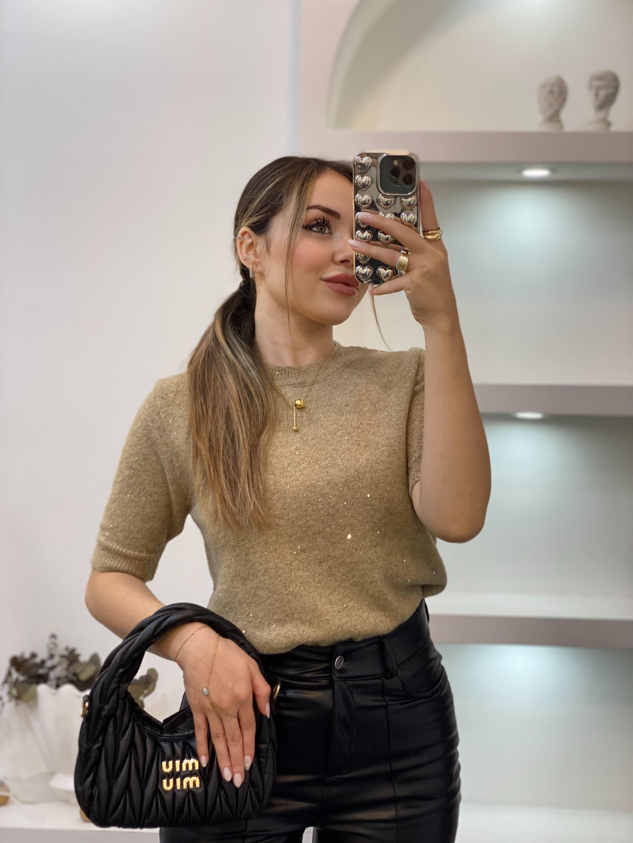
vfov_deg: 36.8
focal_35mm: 52
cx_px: 316
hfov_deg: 28.0
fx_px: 1268
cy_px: 422
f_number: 2
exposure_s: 1/100
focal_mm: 6
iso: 80
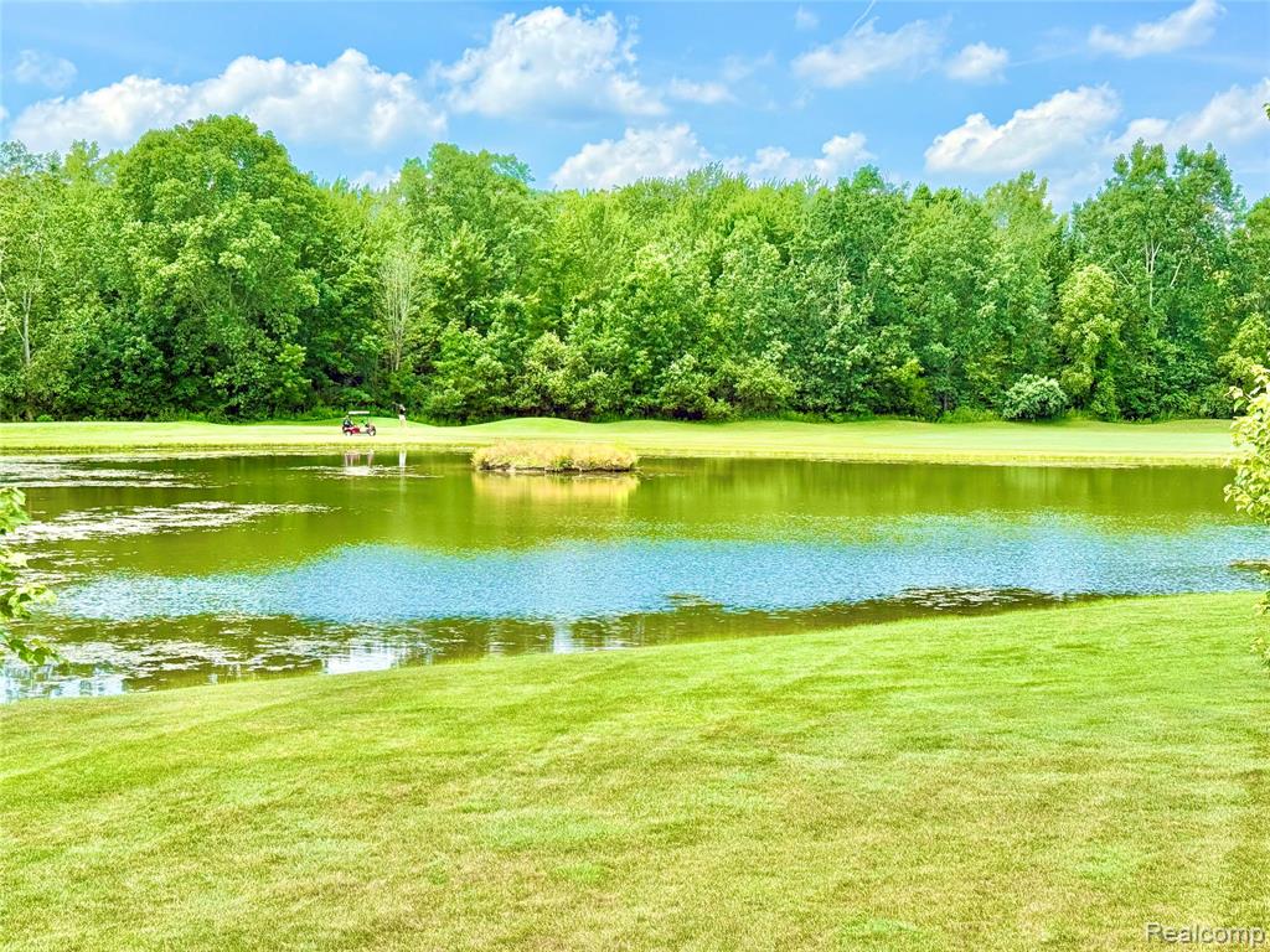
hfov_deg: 39.7
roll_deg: -0.6
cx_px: 635
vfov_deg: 30.3
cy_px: 476
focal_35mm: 48
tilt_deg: -2.9
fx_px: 1761
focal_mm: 6.76
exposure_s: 1/2342
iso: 100
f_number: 1.78
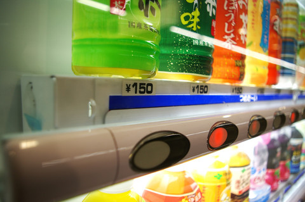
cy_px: 101
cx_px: 152
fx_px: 229
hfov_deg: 67.4
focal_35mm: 27
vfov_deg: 47.8
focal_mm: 18
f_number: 4
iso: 200
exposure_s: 1/100
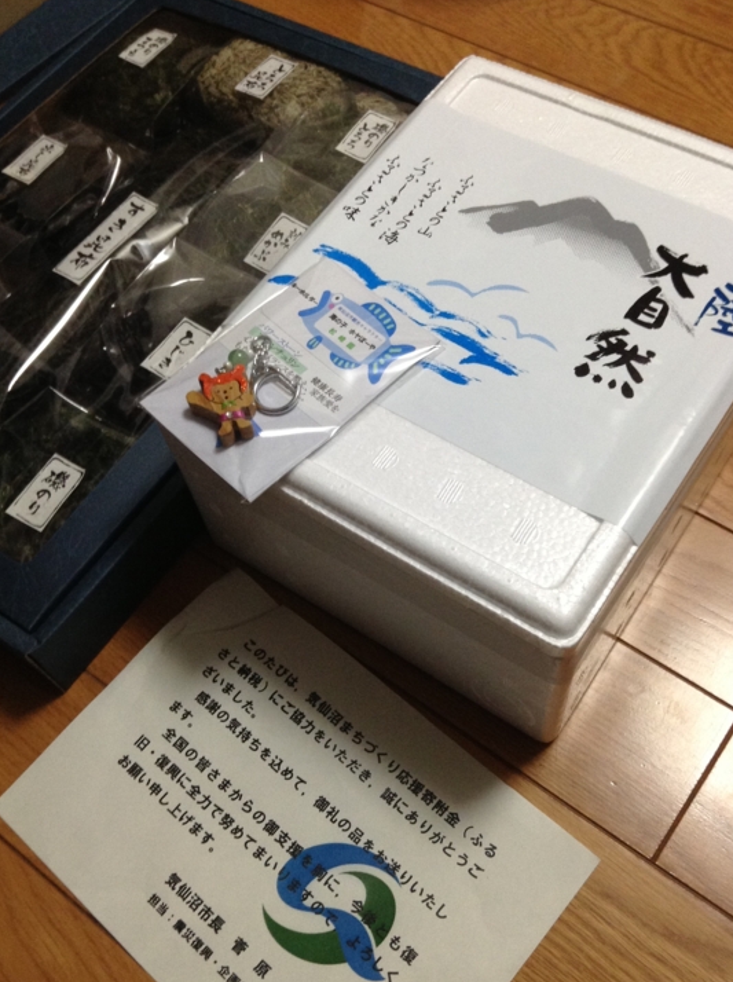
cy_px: 530
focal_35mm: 37
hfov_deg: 38.6
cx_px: 367
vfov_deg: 50.2
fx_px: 1048
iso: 80
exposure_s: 1/24
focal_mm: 3.3
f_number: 2.4
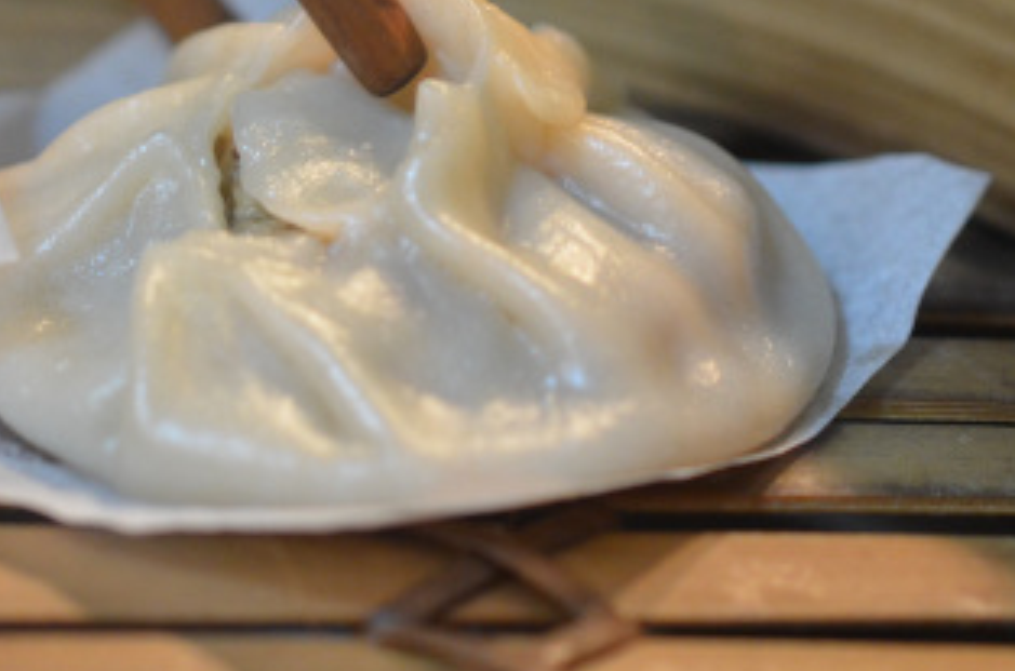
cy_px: 63
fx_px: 3234
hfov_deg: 17.8
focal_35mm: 115
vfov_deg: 11.8
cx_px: 366
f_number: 3.5
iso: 1600
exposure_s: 1/60
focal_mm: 40
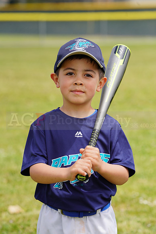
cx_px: 78
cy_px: 117
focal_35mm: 253
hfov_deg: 5.4
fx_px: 1643
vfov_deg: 8.1
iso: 100
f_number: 9
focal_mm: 253
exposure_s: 1/250
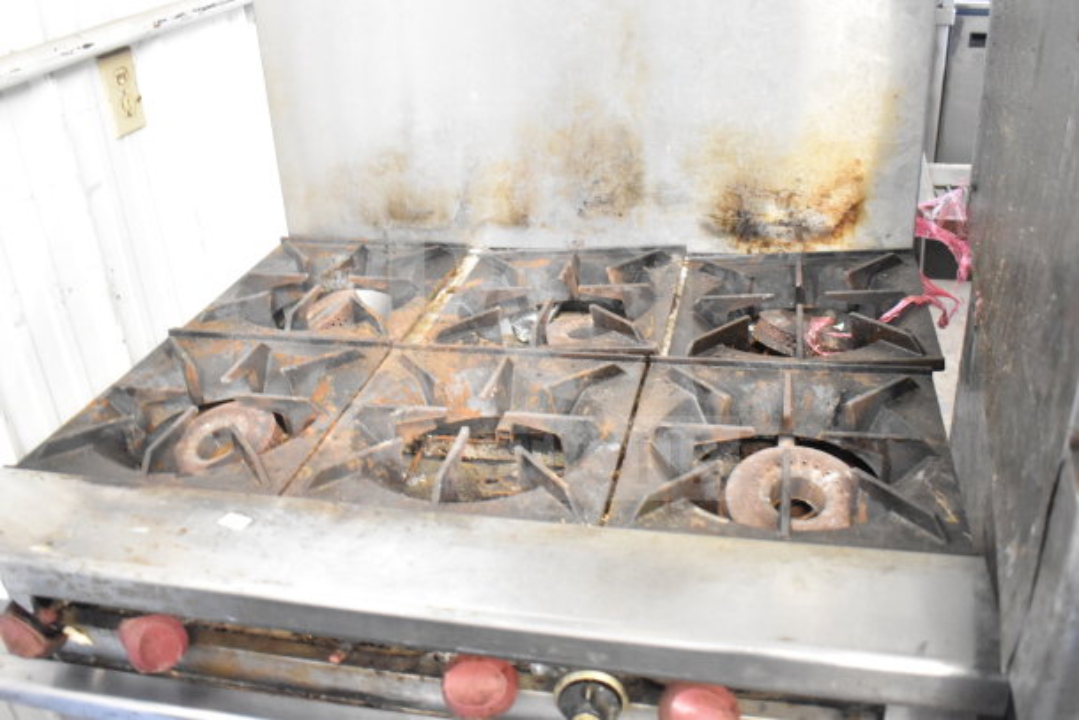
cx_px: 540
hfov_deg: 57.2
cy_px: 360
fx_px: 989
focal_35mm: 33
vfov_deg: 40.0
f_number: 4
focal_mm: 22
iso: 6400
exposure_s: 1/60
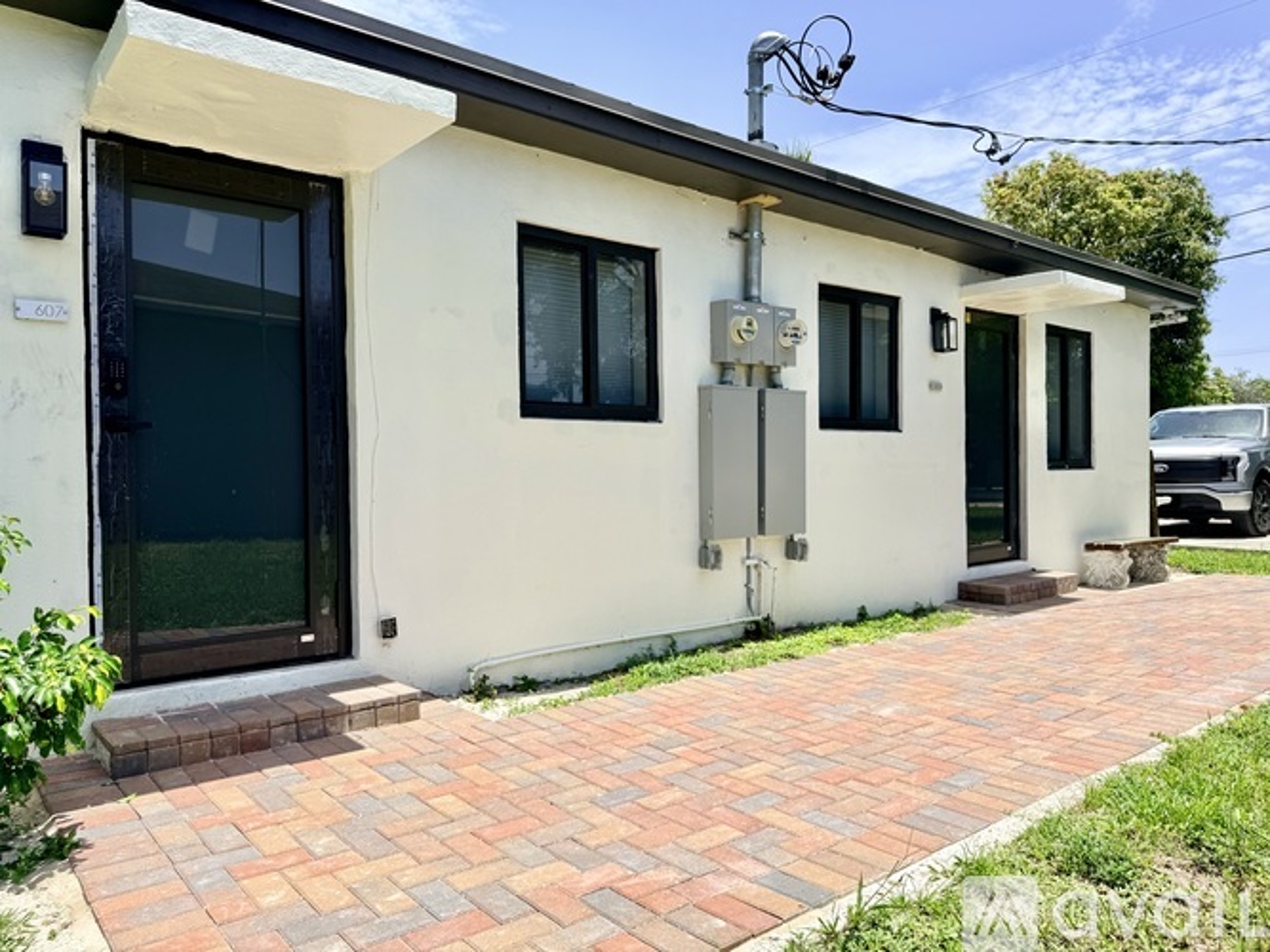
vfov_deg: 56.8
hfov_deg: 71.6
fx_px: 880
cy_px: 476
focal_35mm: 24
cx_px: 635
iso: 80
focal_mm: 6.76
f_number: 1.78
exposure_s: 1/3584
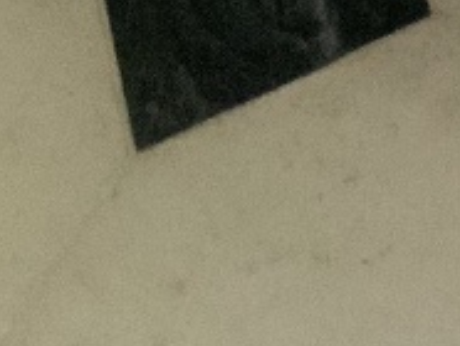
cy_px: -353
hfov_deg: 8.5
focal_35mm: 187
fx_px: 2488
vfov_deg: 7.6
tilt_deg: -49.3
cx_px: 1479
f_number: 1.8
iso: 640
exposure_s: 1/24
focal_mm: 3
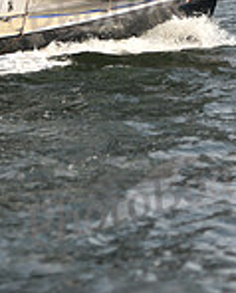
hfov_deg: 4.4
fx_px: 3038
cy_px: -80
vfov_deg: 5.5
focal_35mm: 349
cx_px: -75
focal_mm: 95
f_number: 2.8
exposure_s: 1/800
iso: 250
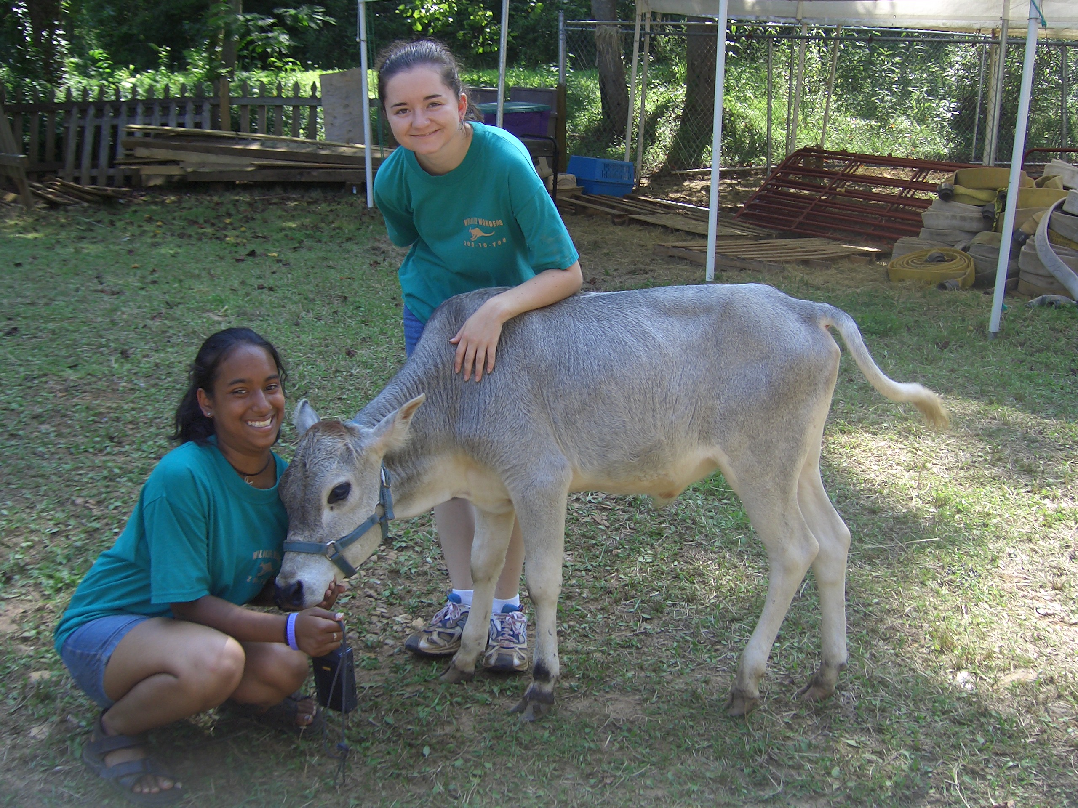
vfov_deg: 36.8
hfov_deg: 47.9
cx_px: 539
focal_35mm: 39
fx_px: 1215
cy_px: 404
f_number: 2.8
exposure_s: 1/250
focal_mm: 8
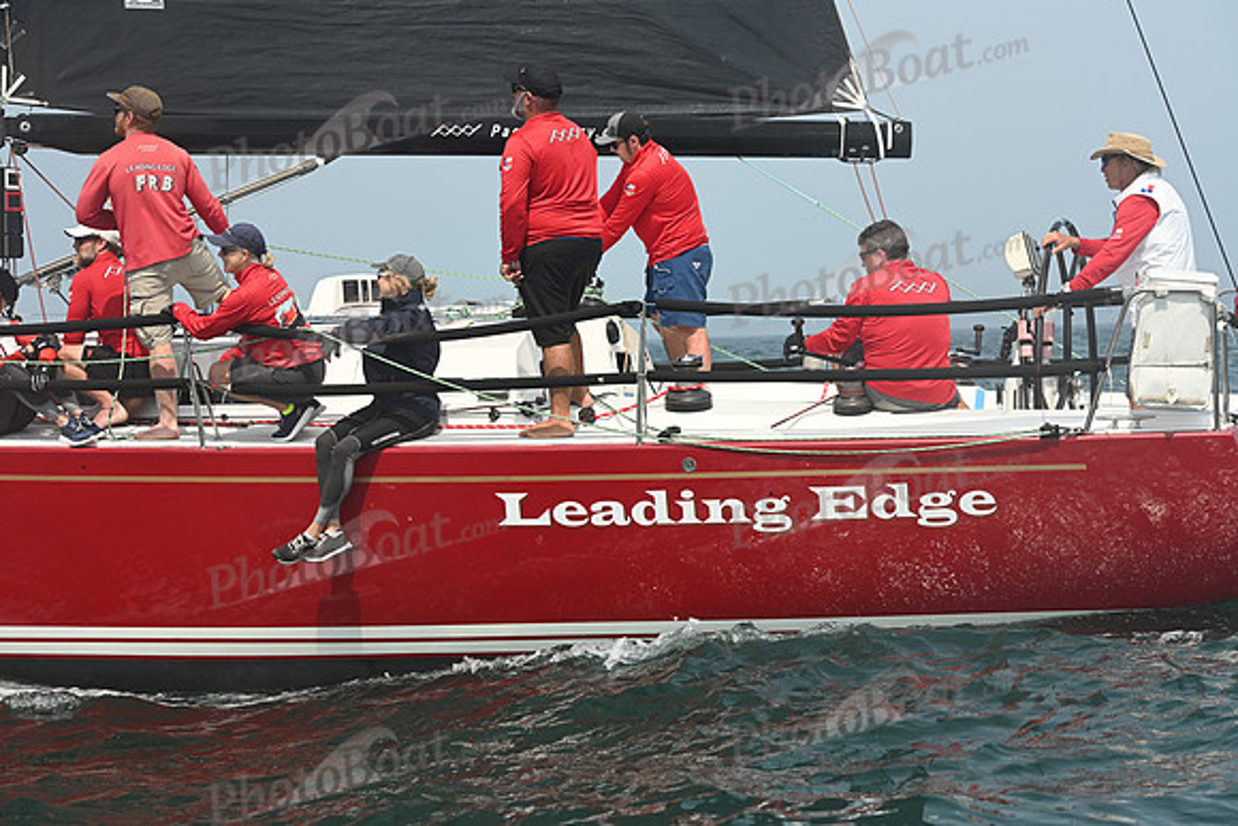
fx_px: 2958
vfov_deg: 15.9
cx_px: 619
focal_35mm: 86
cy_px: 413
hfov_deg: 23.6
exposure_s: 1/1250
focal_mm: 86
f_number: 6.3
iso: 320
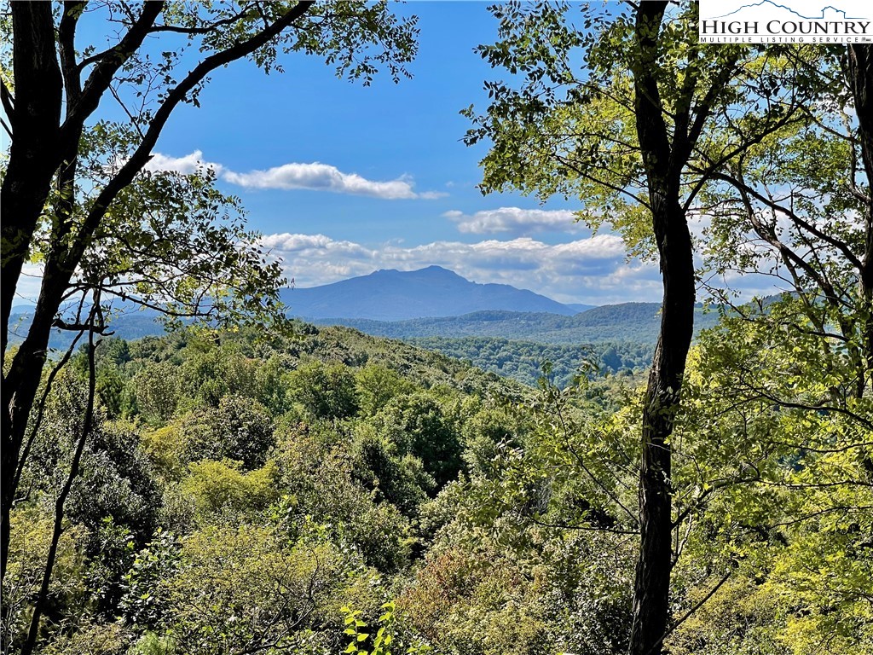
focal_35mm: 64
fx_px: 1614
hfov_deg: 30.3
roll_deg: -2.1
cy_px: 328
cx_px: 436
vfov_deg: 22.9
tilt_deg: +0.1
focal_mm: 7.5
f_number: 2.2
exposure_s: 1/1233
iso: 20
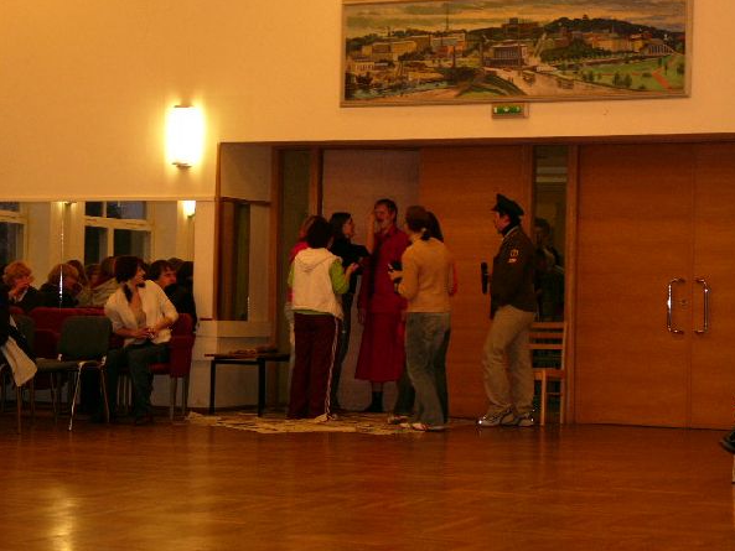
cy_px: 275
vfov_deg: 16.2
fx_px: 1933
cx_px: 369
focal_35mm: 91
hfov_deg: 21.5
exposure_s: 1/60
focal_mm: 22.5
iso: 100
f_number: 2.4
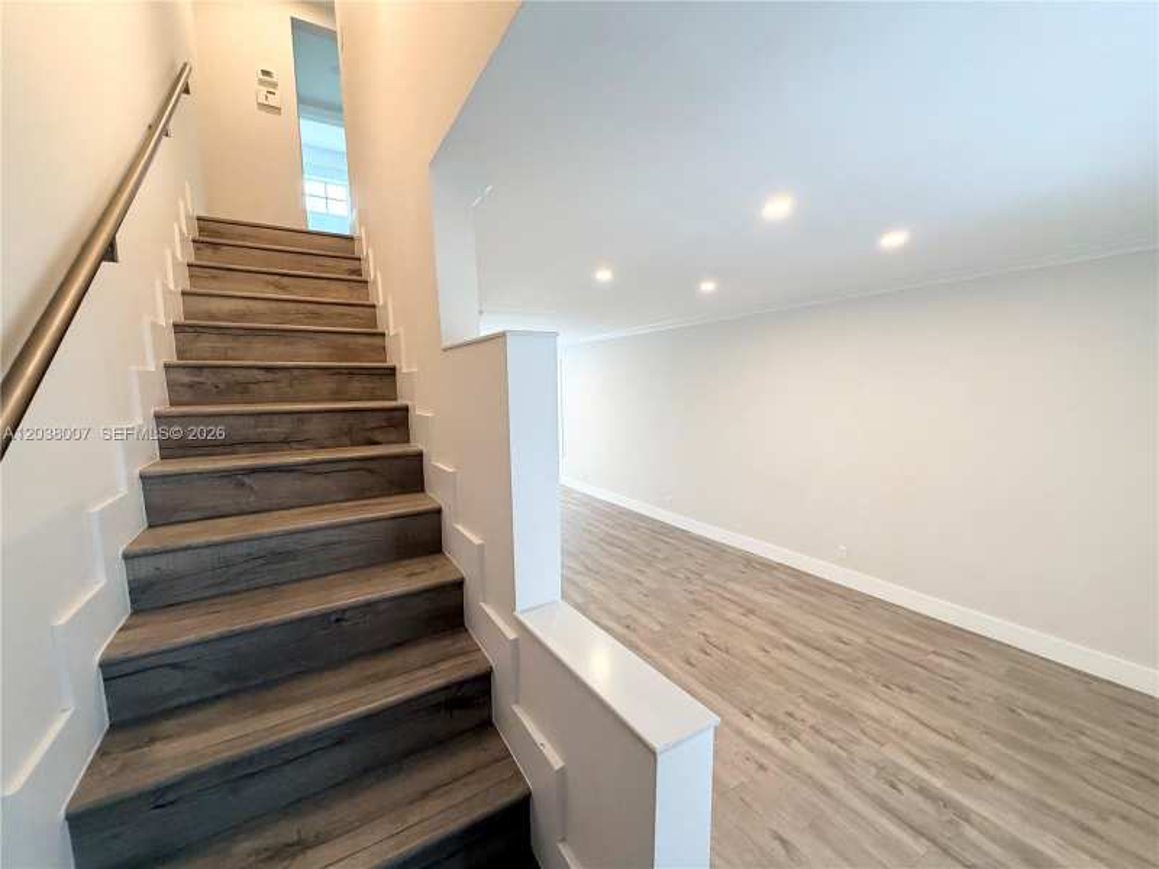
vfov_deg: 85.7
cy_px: 434
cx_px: 580
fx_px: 469
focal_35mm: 14
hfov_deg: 102.1
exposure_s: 1/120
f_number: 2.2
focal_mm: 2.22
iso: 320
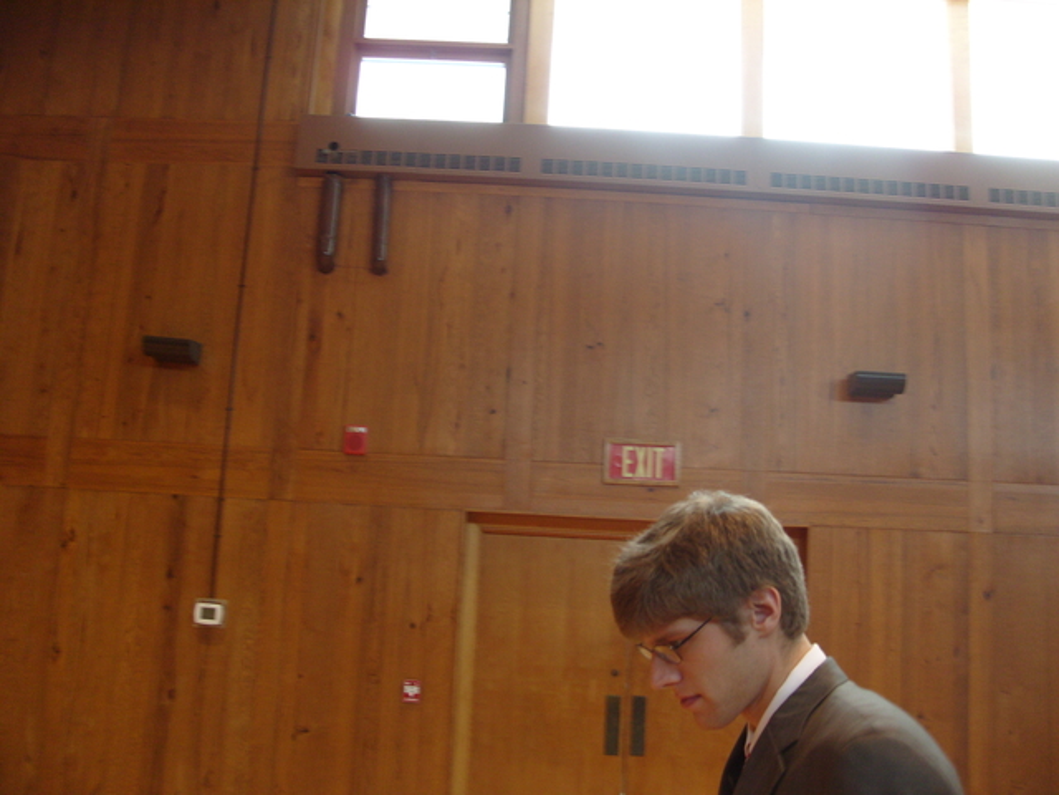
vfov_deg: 40.7
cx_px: 530
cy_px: 398
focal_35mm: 35
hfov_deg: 52.6
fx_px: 1071
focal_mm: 7.8
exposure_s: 1/45
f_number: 2.8
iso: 120
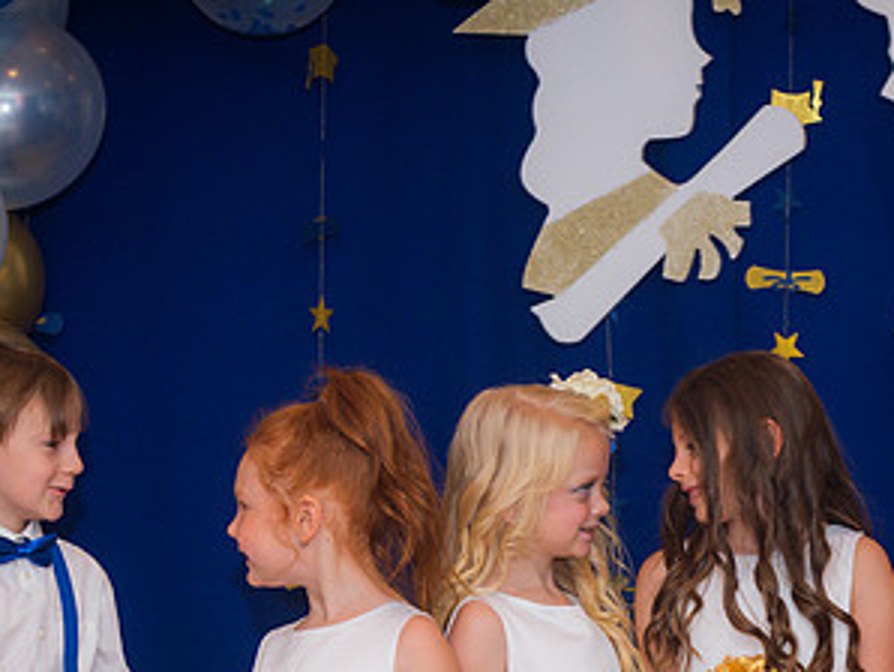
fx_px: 3386
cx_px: 699
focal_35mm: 131
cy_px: 532
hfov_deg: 15.0
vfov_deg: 11.3
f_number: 3.5
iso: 320
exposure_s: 1/200
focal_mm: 70
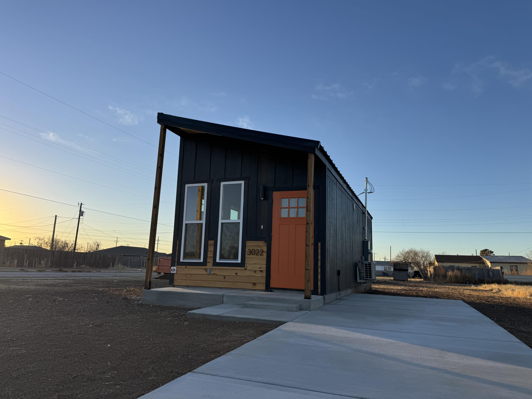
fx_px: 369
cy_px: 200
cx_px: 266
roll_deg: -2.5
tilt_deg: +9.6
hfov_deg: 71.6
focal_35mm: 24
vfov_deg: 56.8
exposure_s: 1/2506
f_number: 1.78
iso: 80
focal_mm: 6.76
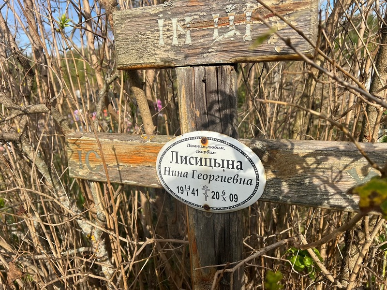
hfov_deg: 67.3
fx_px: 291
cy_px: 145
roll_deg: +3.0
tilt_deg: -11.3
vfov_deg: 53.1
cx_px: 194
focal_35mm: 26
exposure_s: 1/2123
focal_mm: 5.7
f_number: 1.5
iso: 50
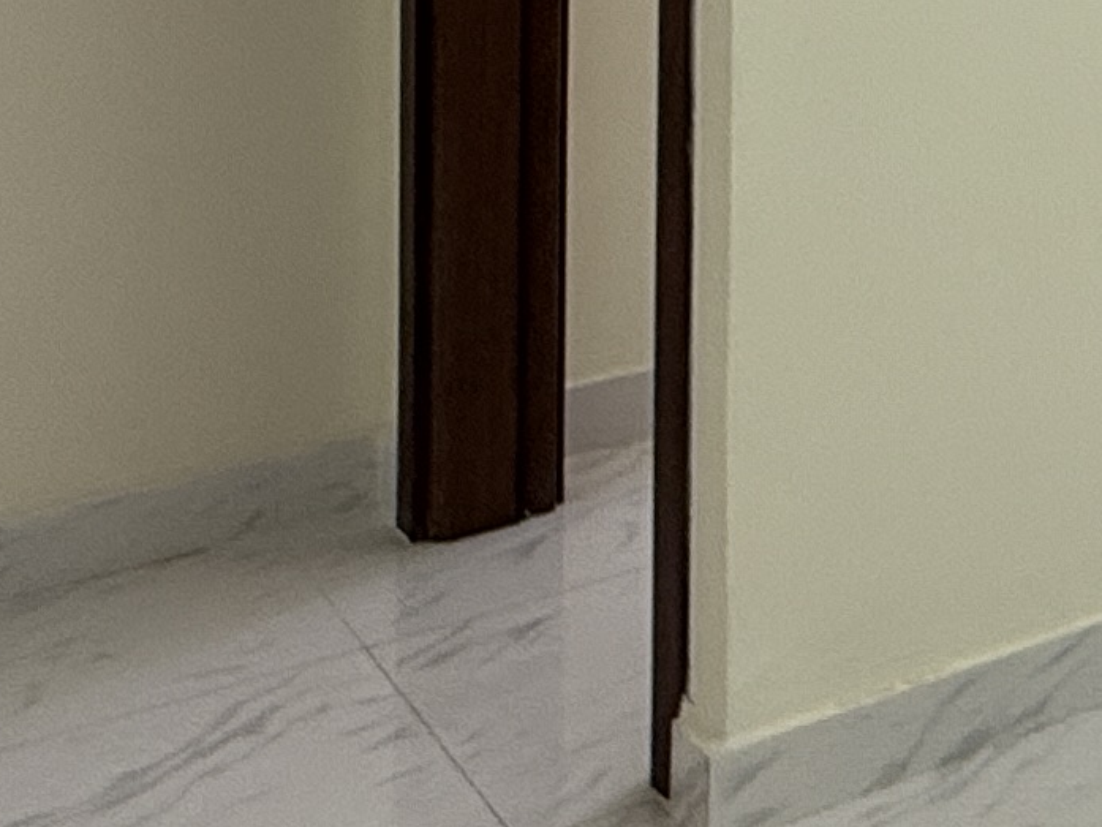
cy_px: -546
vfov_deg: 16.1
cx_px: 2177
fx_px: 2579
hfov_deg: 17.5
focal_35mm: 81
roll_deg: -0.8
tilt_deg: +0.1
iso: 80
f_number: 2.2
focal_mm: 2.22
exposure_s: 1/99
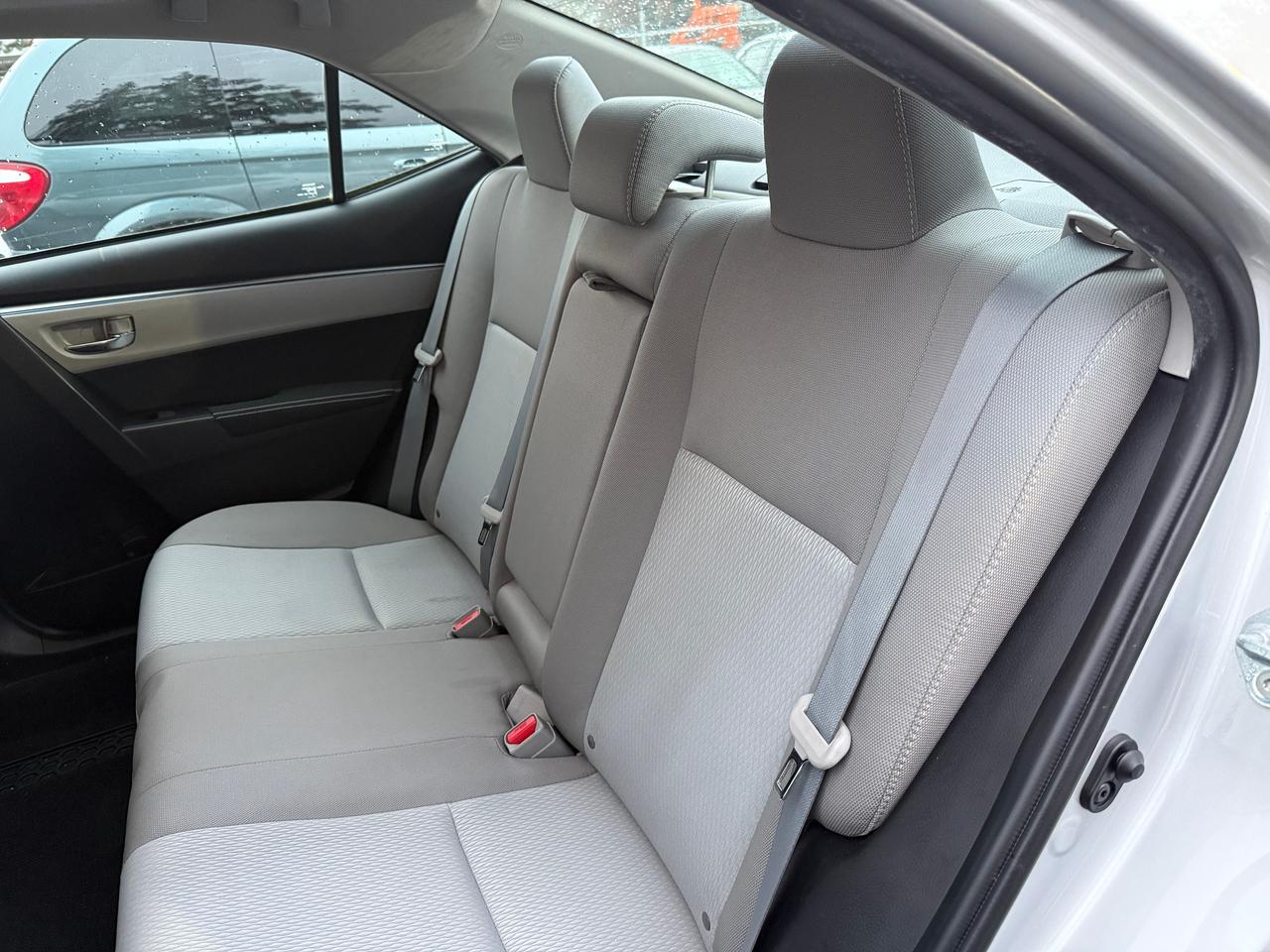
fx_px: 881
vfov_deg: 56.8
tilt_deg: -24.2
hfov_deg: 71.6
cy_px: 476
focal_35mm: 24
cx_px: 635
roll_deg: +5.6
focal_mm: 6.76
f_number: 1.78
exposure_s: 1/60
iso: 400
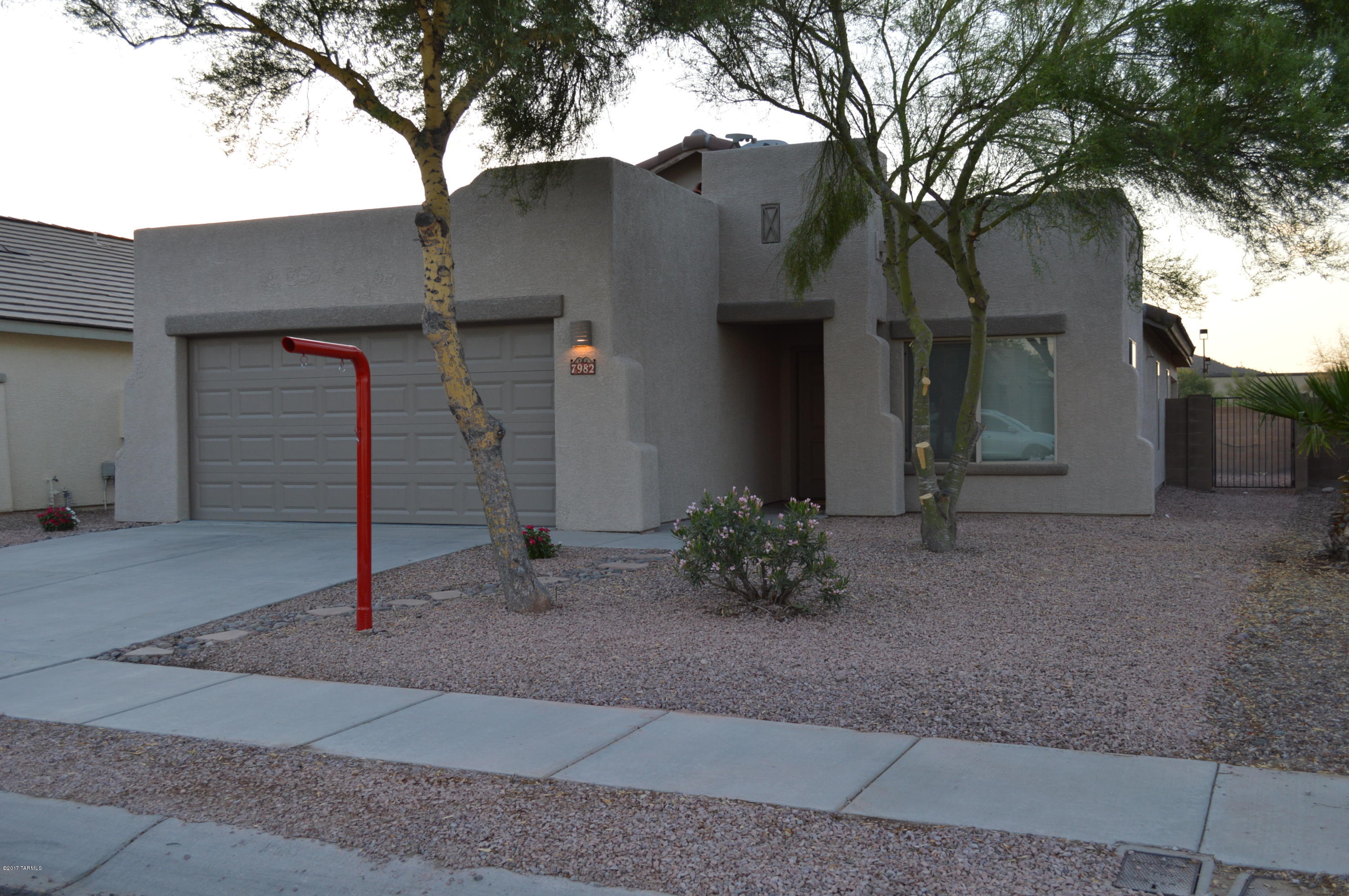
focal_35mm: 36
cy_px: 448
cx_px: 674
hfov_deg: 53.2
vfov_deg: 36.8
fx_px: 1348
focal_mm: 24
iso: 200
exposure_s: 1/125
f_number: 5.6
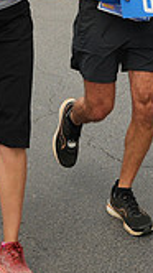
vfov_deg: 18.7
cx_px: 153
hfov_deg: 10.9
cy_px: -32
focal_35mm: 110
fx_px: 796
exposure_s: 1/400
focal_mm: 20
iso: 125
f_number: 5
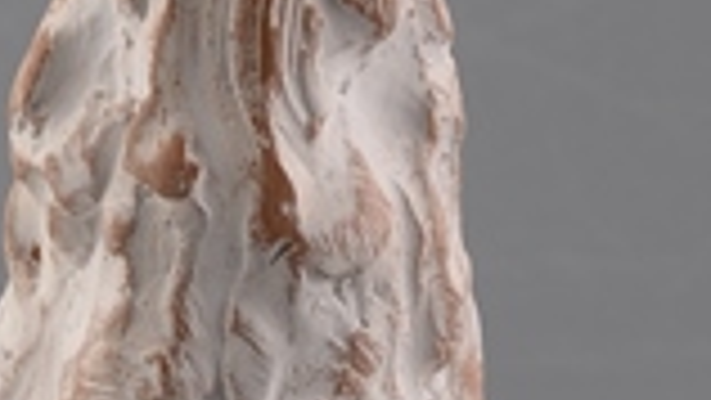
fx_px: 12127
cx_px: 308
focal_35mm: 643
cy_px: -915
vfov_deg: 1.9
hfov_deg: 3.4
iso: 100
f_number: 11
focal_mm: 85
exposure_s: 1/160
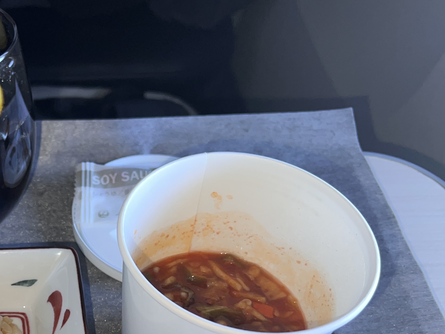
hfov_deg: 31.5
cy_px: 318
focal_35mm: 56
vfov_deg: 25.1
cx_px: -10
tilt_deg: -54.3
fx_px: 720
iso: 32
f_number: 1.5
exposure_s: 1/19
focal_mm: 5.7
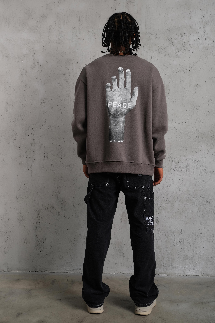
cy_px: 154
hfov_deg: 31.2
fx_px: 385
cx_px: 121
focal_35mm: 43
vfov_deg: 45.4
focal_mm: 23
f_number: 5
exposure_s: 1/160
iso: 160
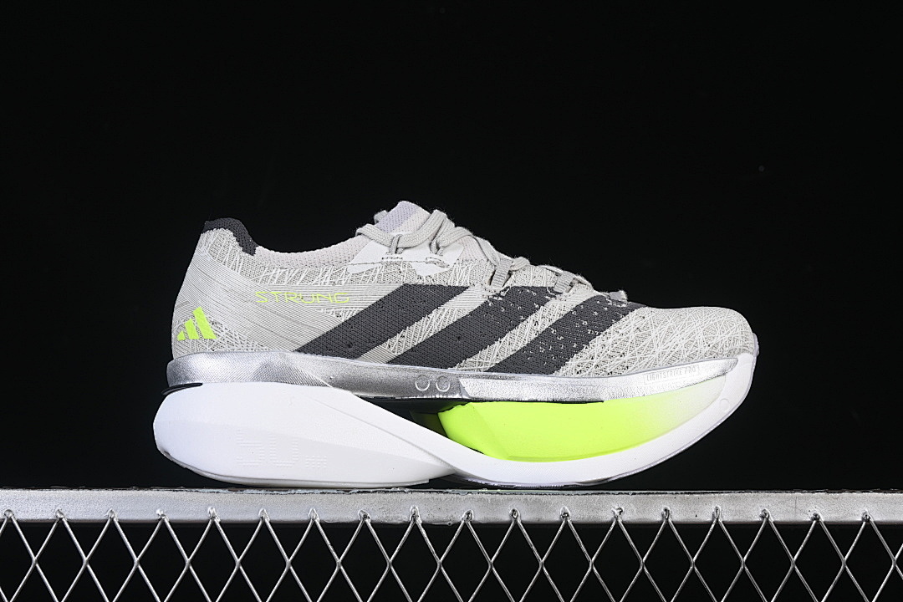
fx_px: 1881
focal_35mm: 75
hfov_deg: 27.0
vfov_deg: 18.2
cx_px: 452
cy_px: 301
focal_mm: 50
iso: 160
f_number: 8
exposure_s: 1/80
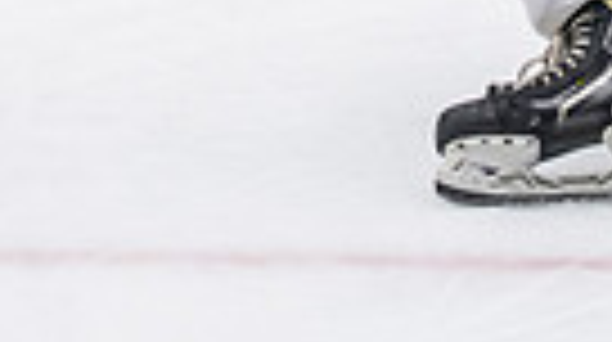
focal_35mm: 414
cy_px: -576
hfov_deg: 5.2
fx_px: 6708
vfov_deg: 2.9
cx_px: 552
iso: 2000
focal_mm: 80
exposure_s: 1/640
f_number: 3.2
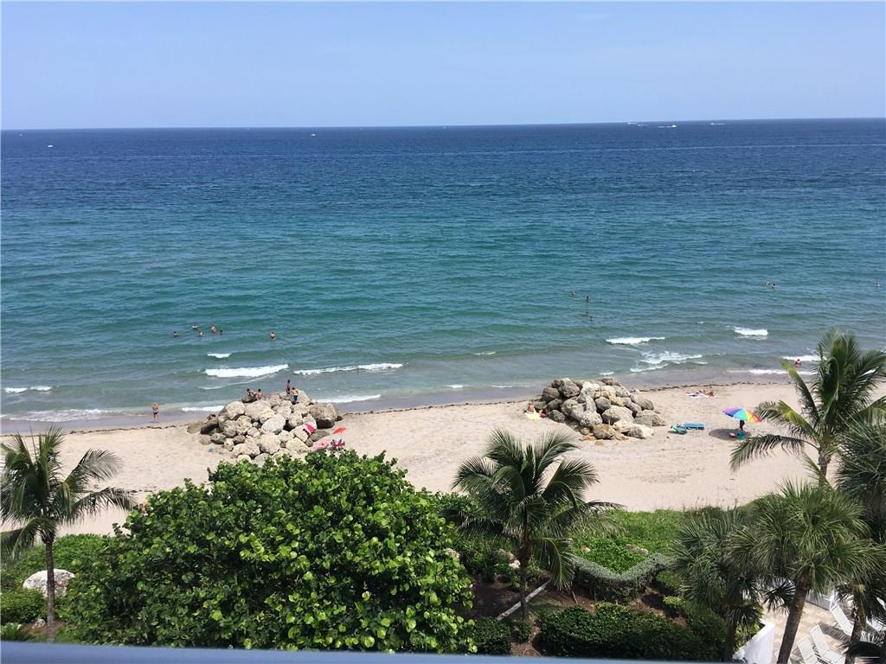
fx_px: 742
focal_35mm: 29
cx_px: 443
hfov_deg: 61.7
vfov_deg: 48.2
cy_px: 332
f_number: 2.2
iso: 25
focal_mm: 4.15
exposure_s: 1/1709
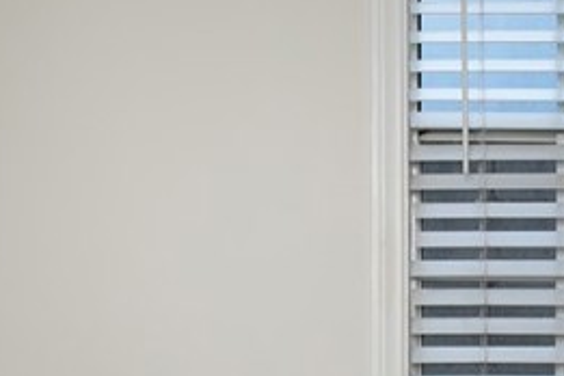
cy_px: 314
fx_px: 1473
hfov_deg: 21.3
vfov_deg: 14.4
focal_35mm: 94
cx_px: 76
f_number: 5
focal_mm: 24
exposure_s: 1/60
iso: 250
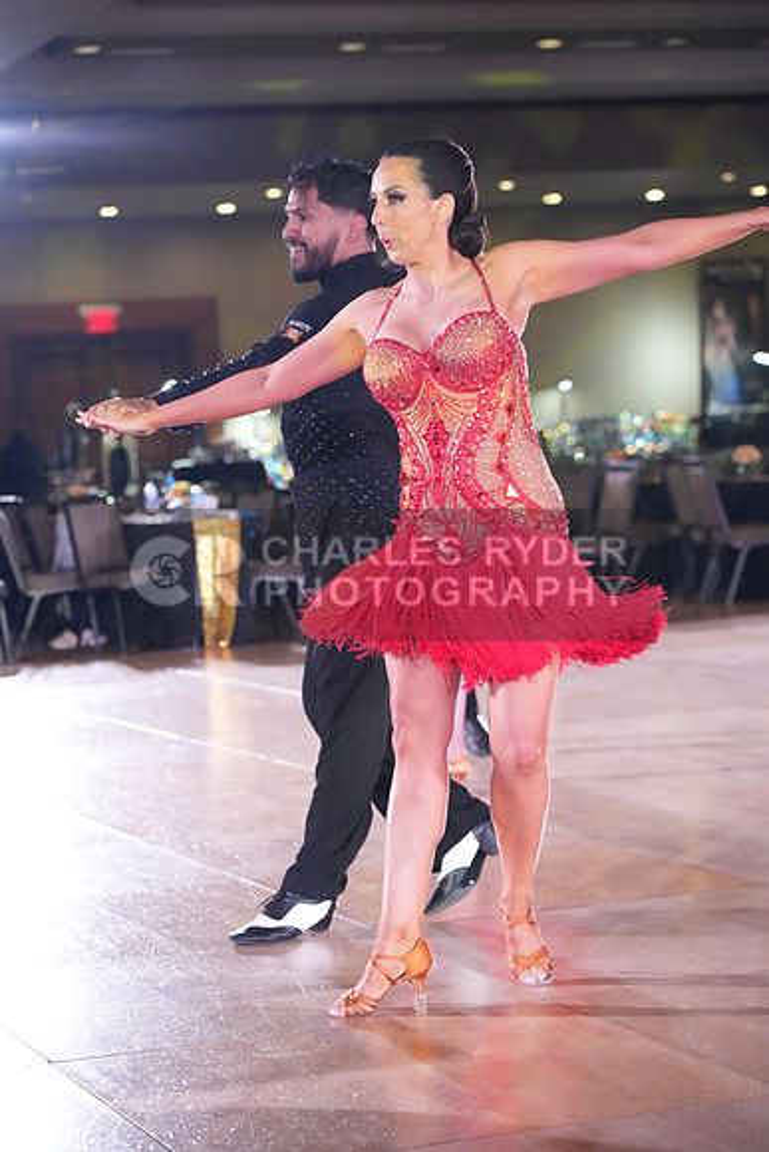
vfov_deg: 22.4
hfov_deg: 15.0
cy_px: 576
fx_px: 2914
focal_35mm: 91
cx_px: 384
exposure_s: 1/400
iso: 8000
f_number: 4.5
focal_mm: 91
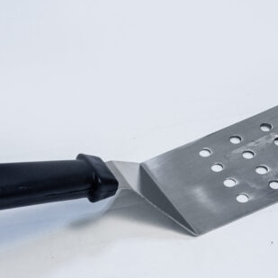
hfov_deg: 13.3
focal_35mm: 131
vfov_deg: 13.3
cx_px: 157
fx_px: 1190
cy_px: 141
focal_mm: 68
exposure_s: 1/160
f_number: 14
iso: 6400
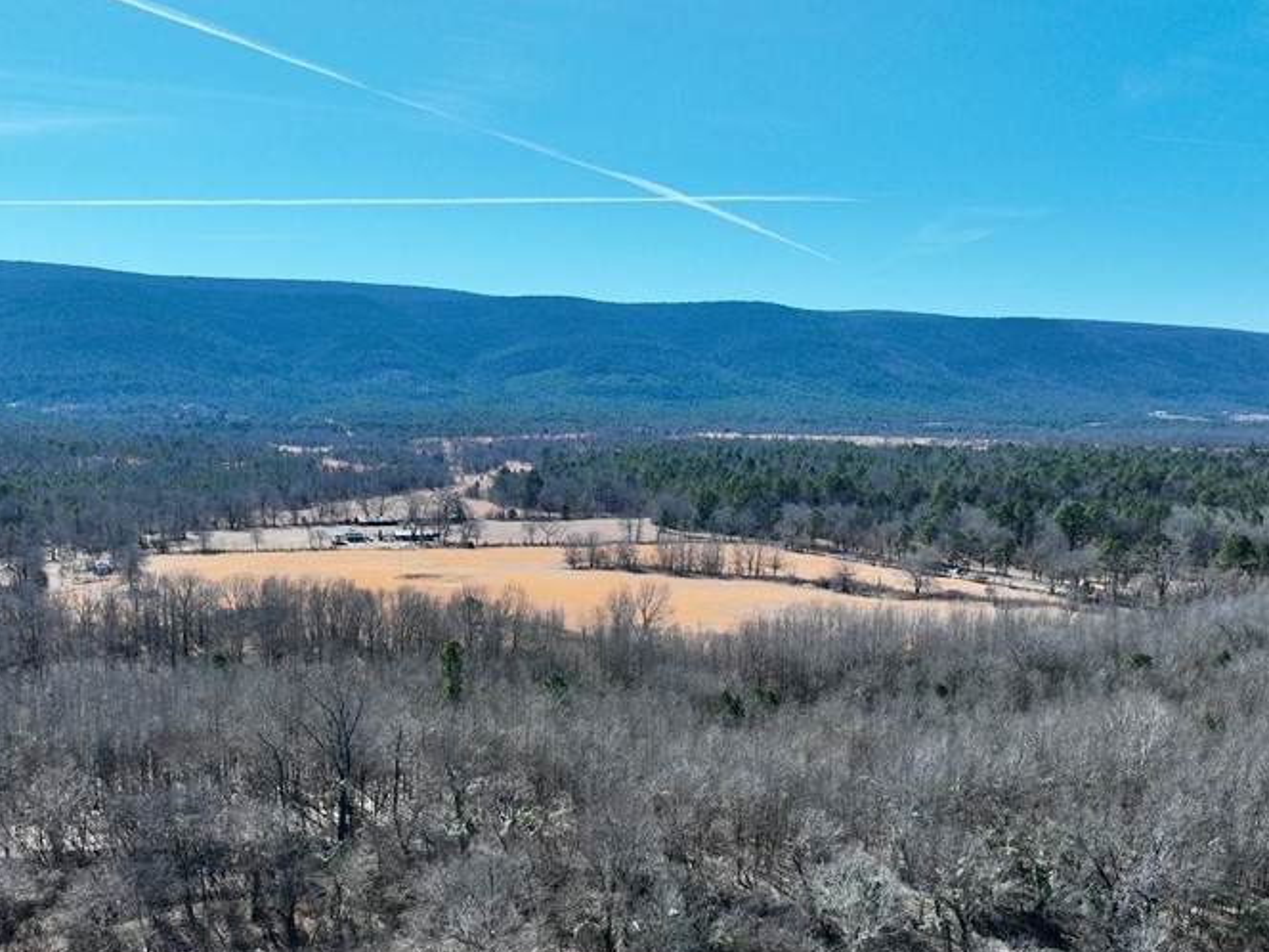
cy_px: 701
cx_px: 627
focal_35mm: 37
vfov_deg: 37.8
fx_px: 1356
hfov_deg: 50.1
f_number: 2.8
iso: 220
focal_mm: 12.29
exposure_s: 1/2000
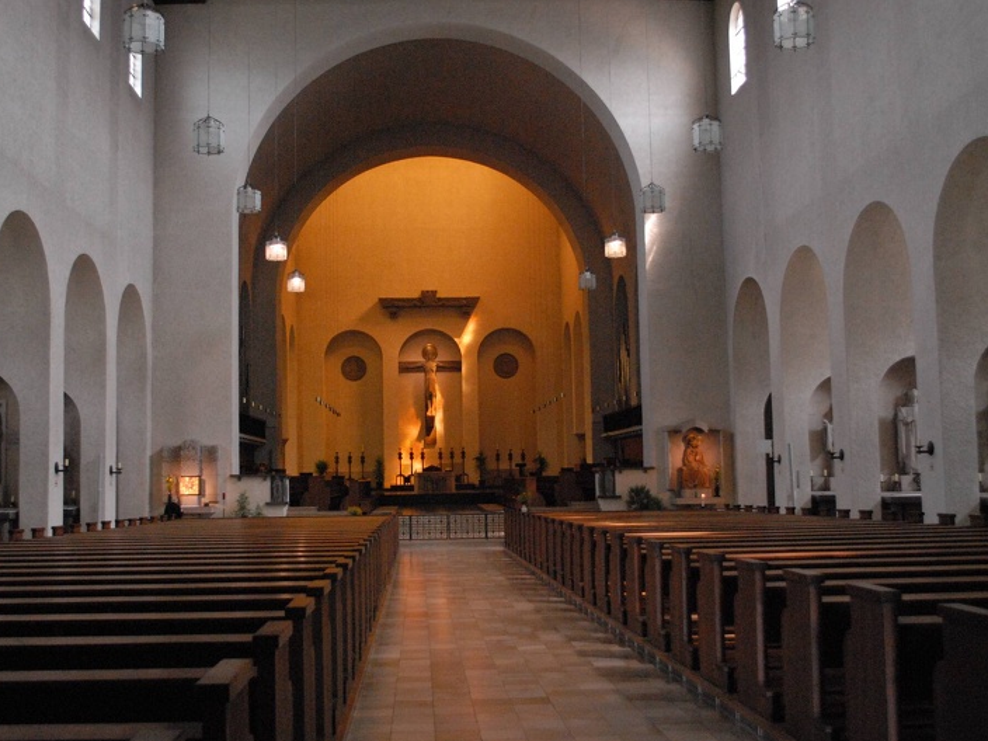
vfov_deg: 36.8
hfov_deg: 47.8
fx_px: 1113
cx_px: 446
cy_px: 370
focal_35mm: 39
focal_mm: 24
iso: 1600
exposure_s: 1/25
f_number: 4
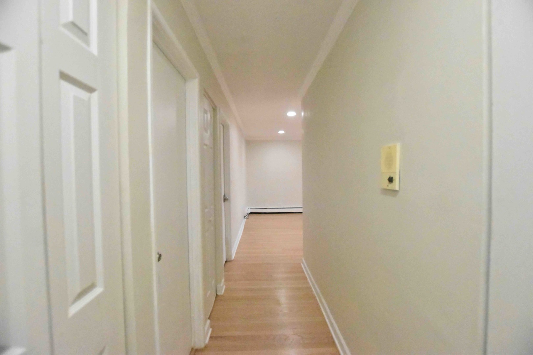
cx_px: 266
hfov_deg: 100.4
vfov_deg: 77.3
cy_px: 178
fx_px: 222
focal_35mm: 15
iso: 22800
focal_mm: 10
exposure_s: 1/2000
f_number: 3.5
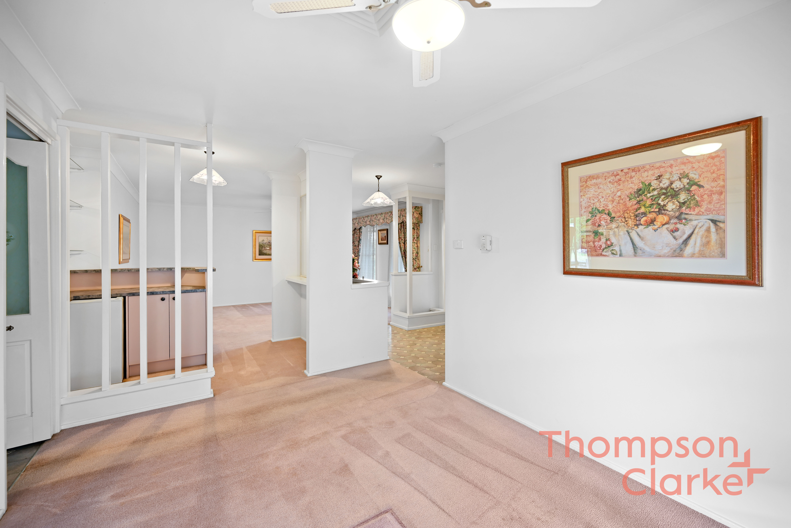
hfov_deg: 104.2
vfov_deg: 81.3
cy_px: 264
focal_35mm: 14
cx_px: 396
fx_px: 308
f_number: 4
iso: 100
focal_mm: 14
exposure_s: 1/1.25
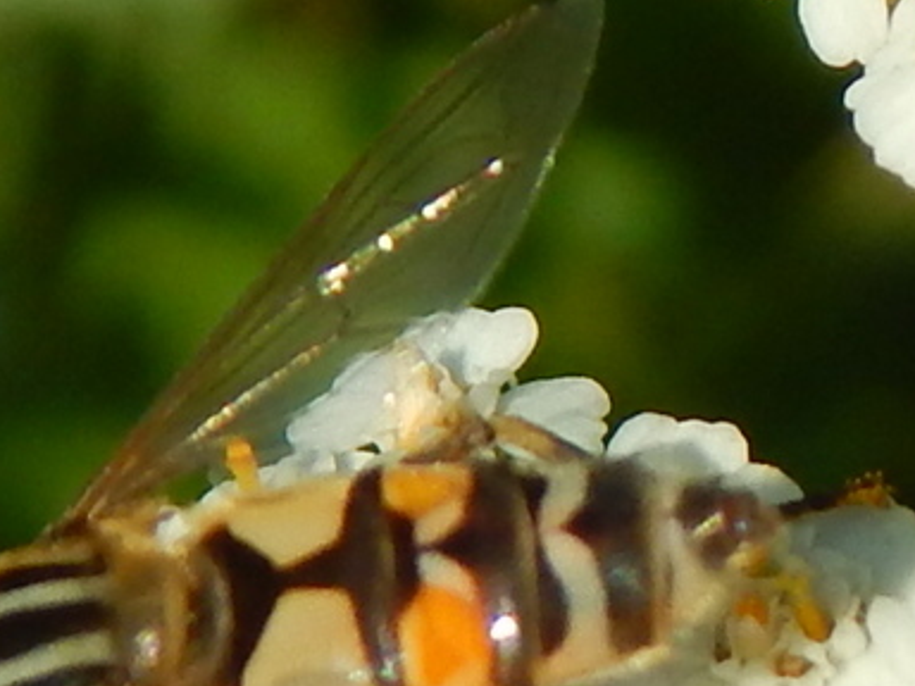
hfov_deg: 16.4
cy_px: 619
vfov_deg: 12.3
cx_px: 318
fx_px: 3172
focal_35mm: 120
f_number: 7.6
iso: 125
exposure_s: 1/640
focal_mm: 9.7
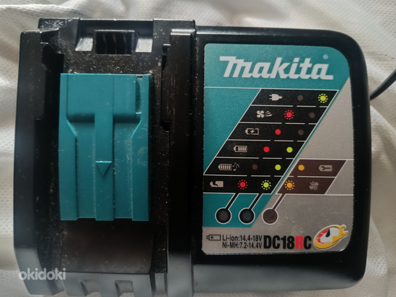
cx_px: 198
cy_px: 148
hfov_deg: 71.6
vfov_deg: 56.8
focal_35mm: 24
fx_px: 275
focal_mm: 5.59
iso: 867
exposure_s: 1/25
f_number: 1.88
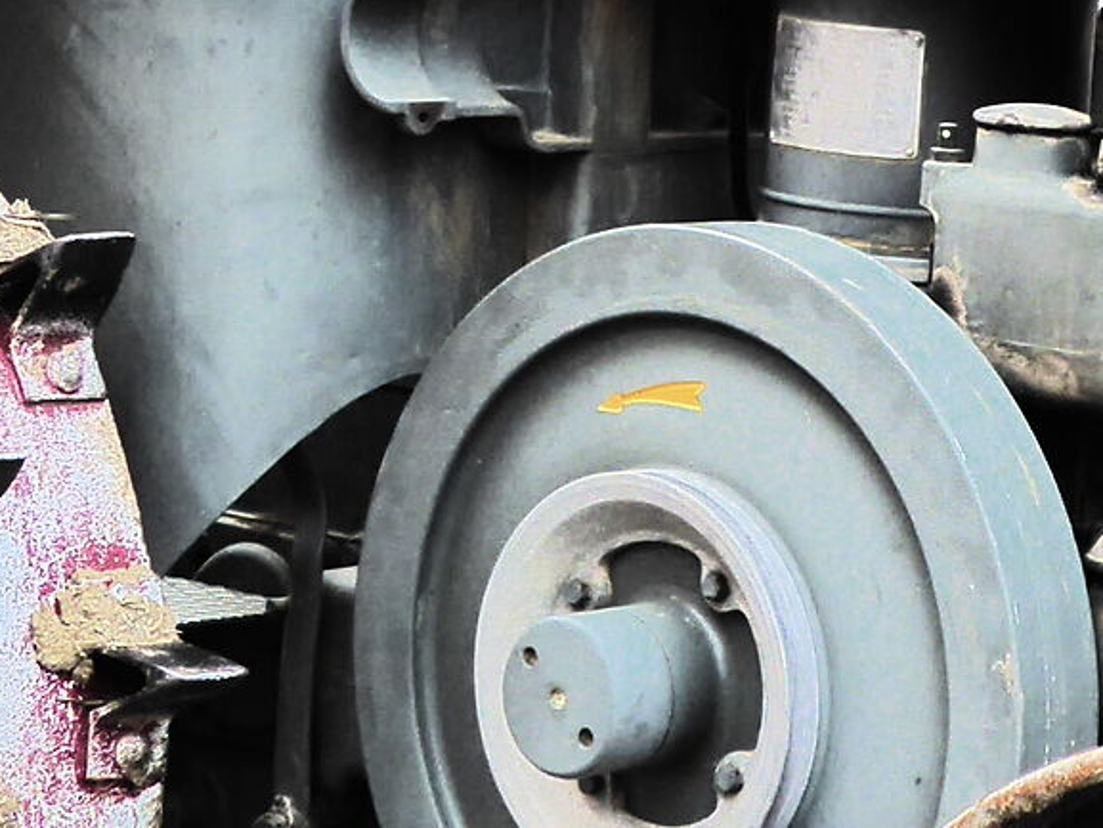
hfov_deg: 10.7
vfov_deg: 8.1
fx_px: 5832
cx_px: 967
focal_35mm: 183
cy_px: 361
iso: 125
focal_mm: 7.8
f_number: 3.9
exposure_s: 1/60
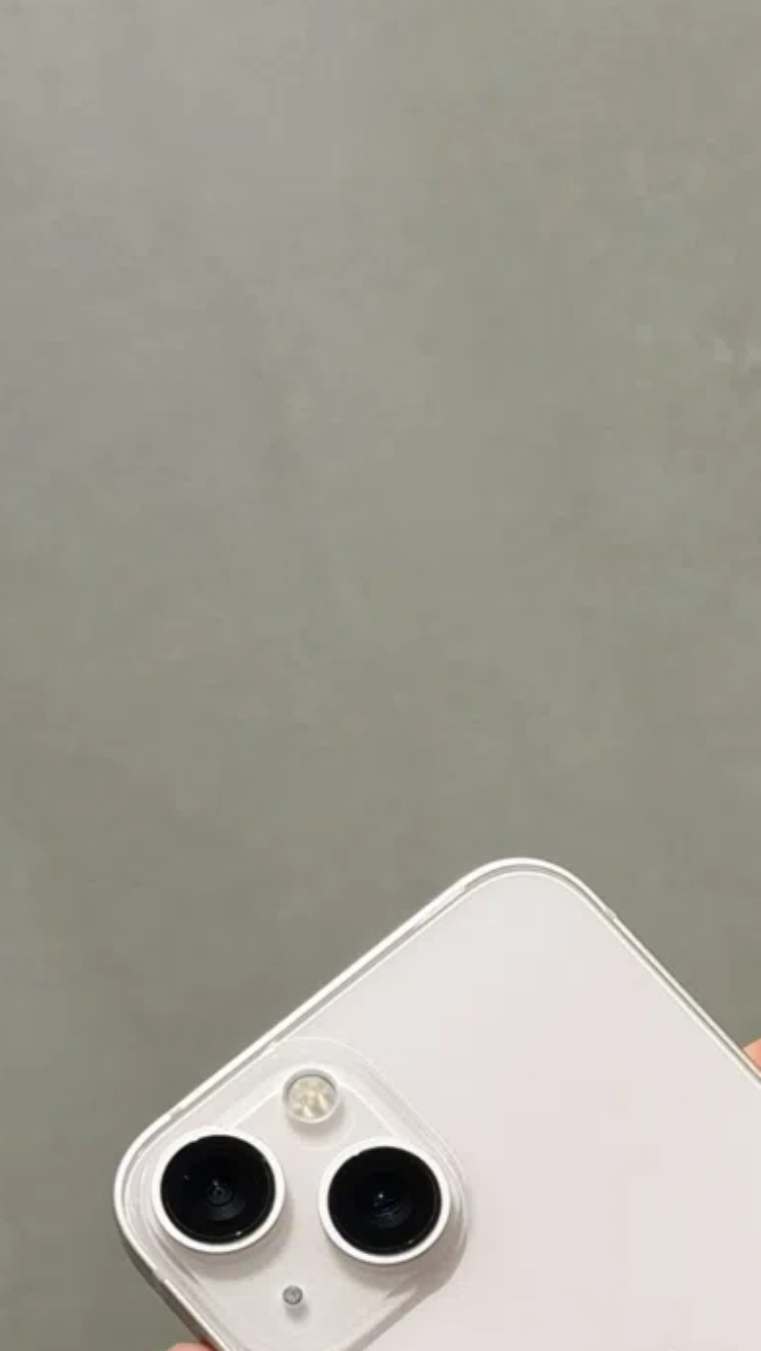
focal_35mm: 103
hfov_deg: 11.7
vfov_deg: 20.4
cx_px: 722
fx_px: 3694
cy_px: 1134
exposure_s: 1/121
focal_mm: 6.76
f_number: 1.78
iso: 50
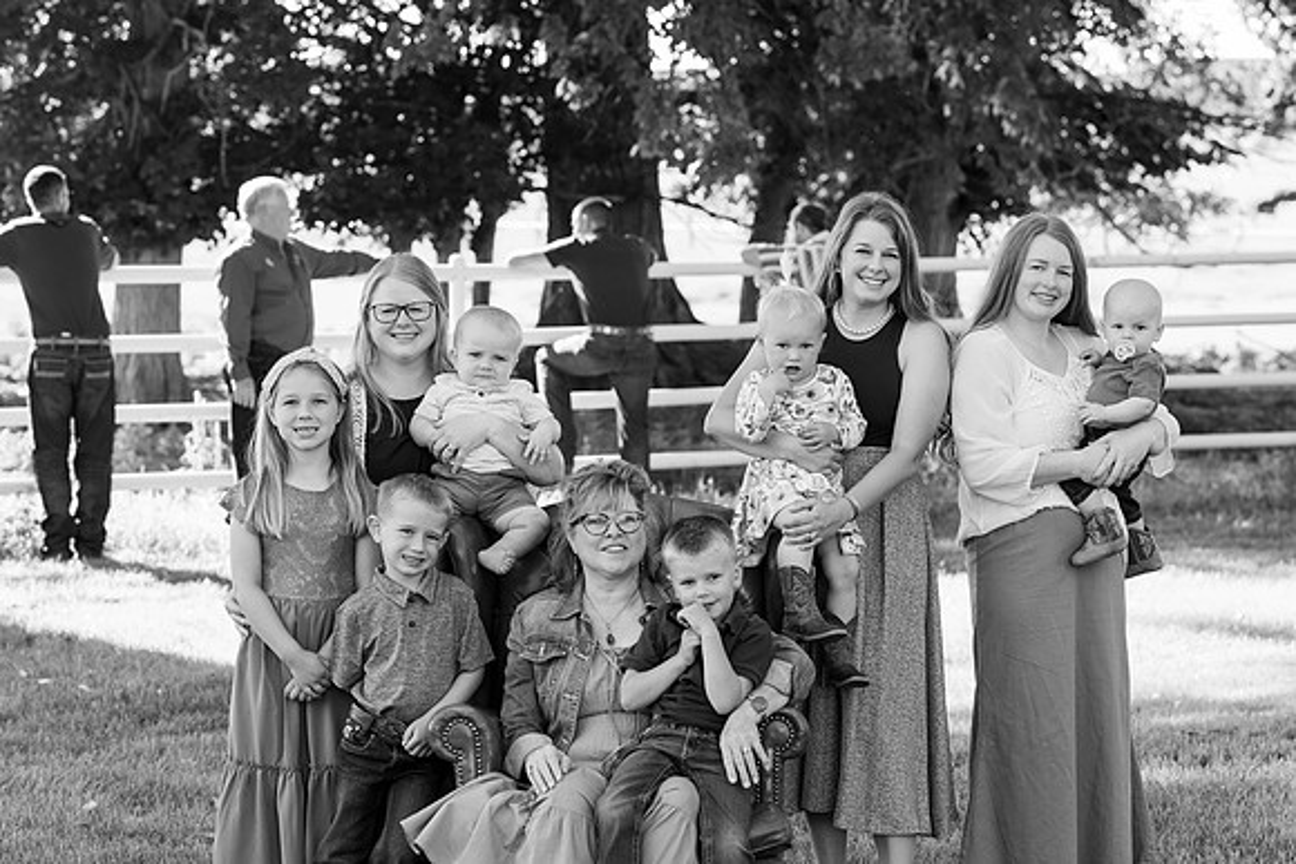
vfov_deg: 13.0
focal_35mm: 105
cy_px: 432
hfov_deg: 19.5
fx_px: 3781
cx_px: 648
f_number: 5.6
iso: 800
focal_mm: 105
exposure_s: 1/320
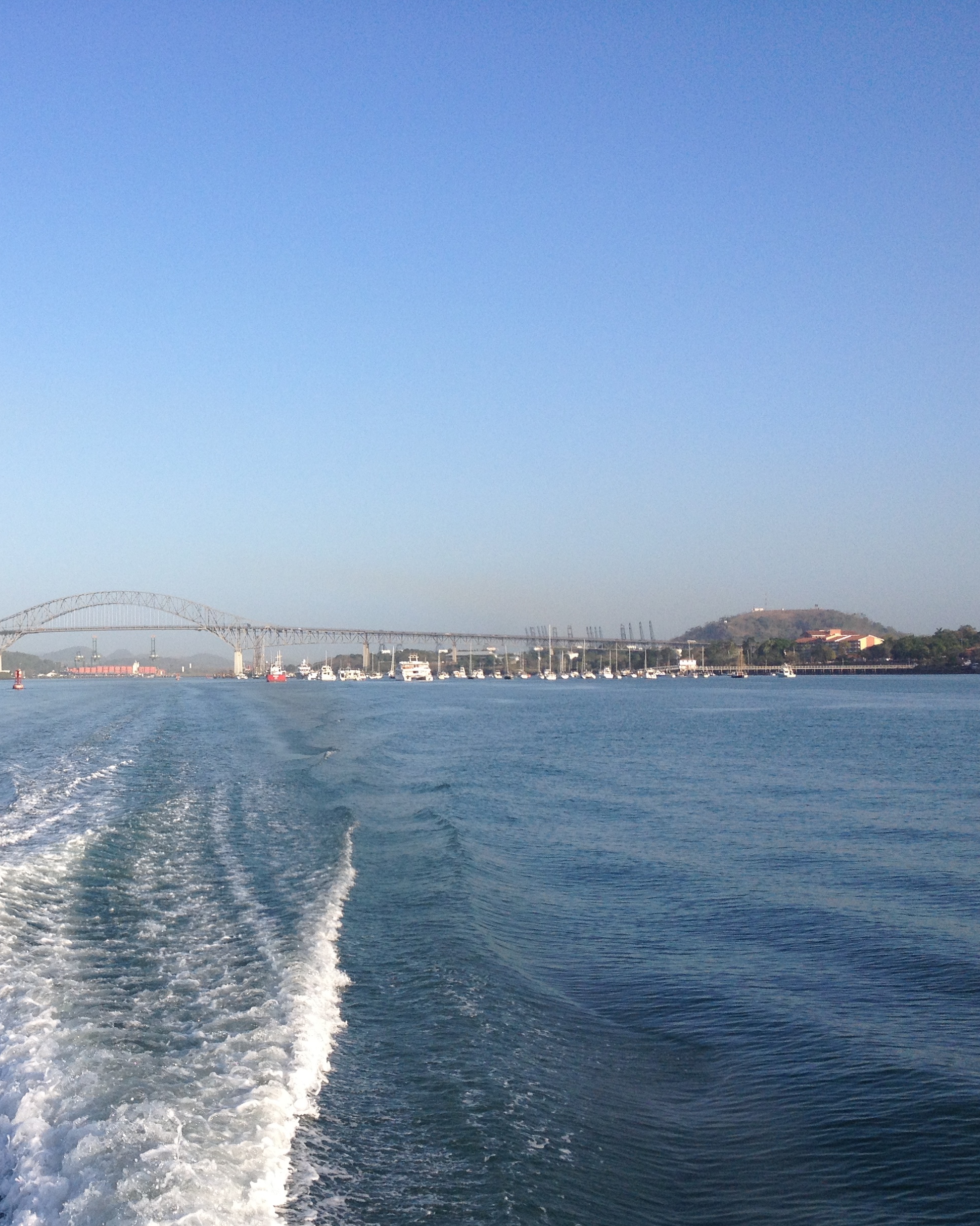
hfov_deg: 32.1
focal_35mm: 46
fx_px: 1668
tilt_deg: -0.9
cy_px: 617
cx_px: 240
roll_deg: +1.5
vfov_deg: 40.3
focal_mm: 4.28
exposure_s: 1/1534
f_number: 2.4
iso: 50
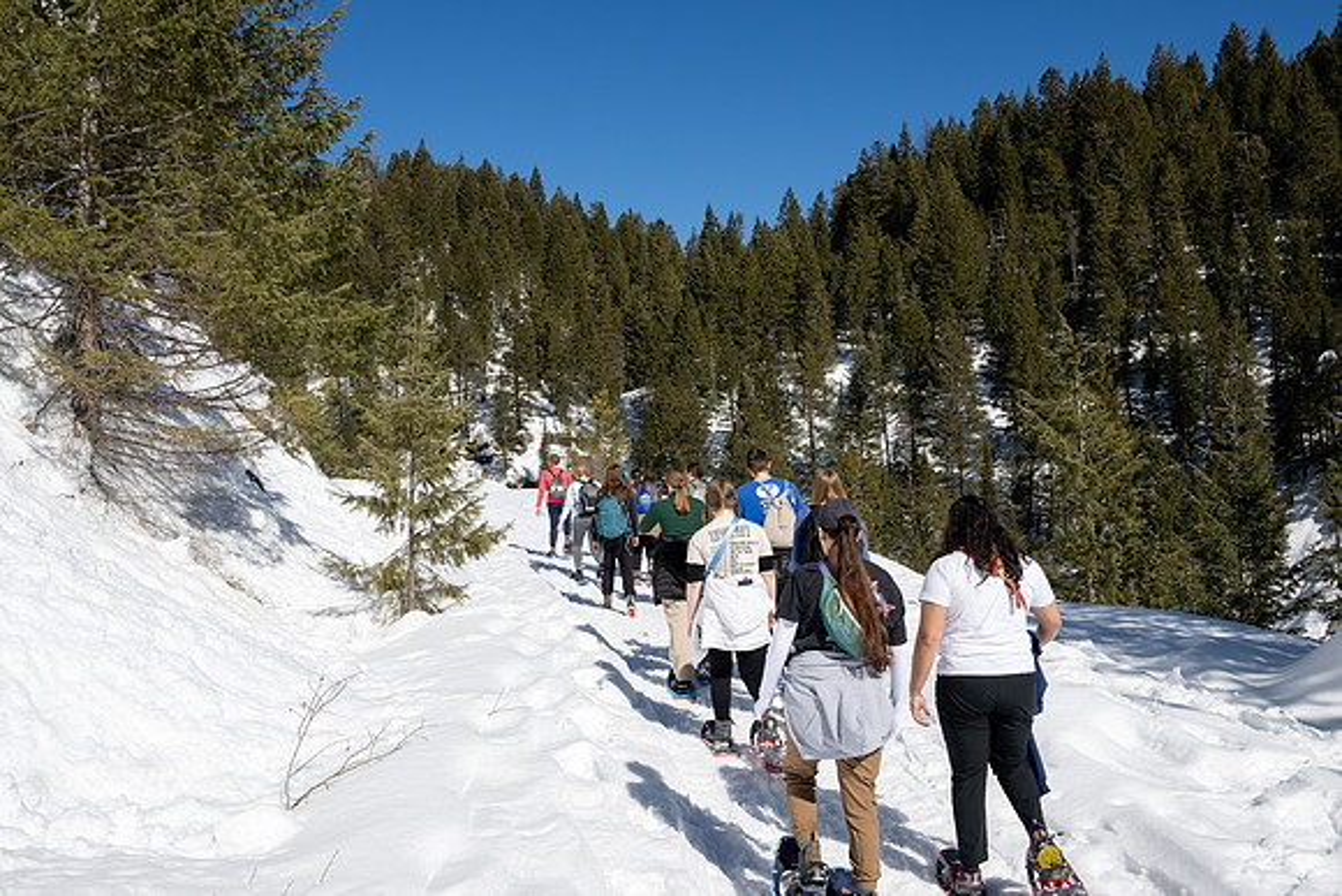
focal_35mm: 32
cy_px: 410
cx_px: 698
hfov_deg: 59.1
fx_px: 1184
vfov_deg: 41.4
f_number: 9
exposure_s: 1/500
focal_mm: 27.5
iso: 200
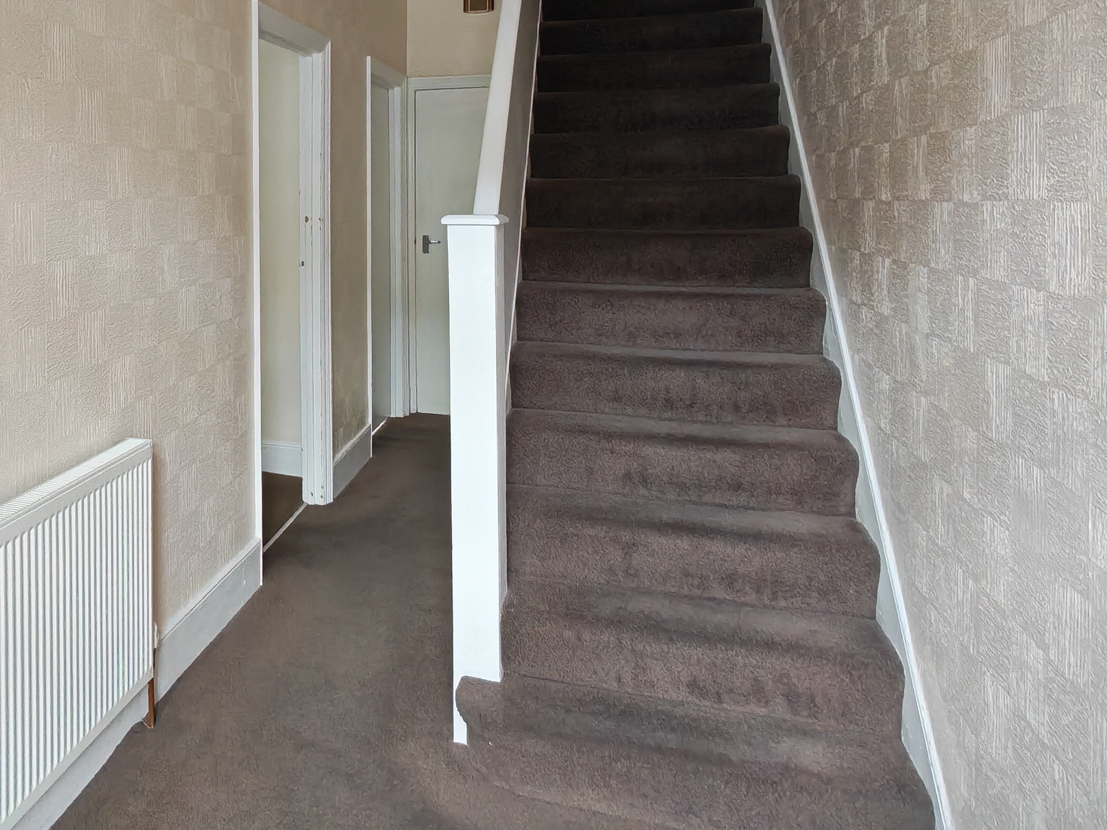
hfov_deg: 57.8
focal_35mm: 29
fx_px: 927
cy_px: 206
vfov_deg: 46.5
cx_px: 250
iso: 200
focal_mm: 1.96
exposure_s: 1/50
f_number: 2.2
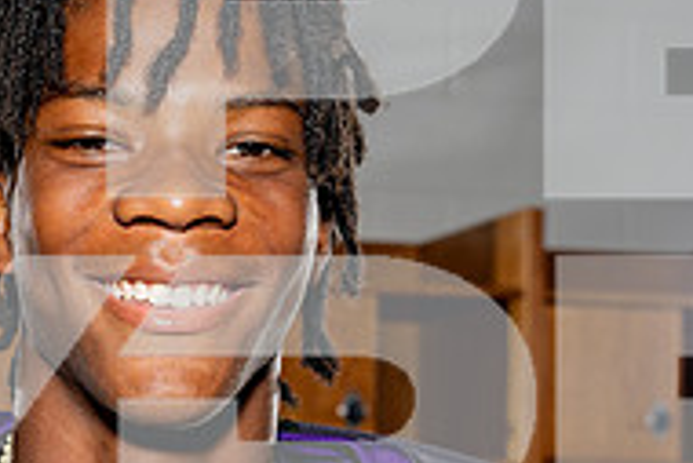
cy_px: 450
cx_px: 47
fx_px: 2235
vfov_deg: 11.7
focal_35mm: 116
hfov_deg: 17.3
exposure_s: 1/250
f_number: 5.6
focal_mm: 38
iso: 100
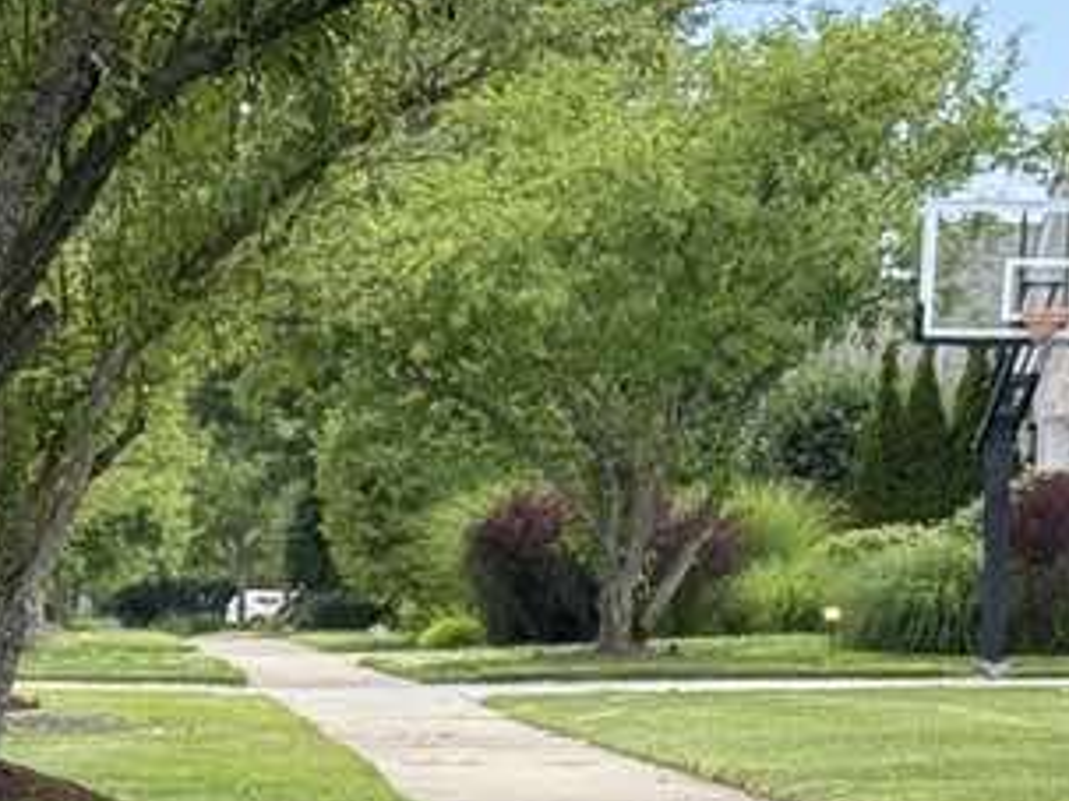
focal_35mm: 190
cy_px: 1090
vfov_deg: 7.7
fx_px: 5865
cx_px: -445
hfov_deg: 10.1
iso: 100
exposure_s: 1/93
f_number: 1.78
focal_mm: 6.76
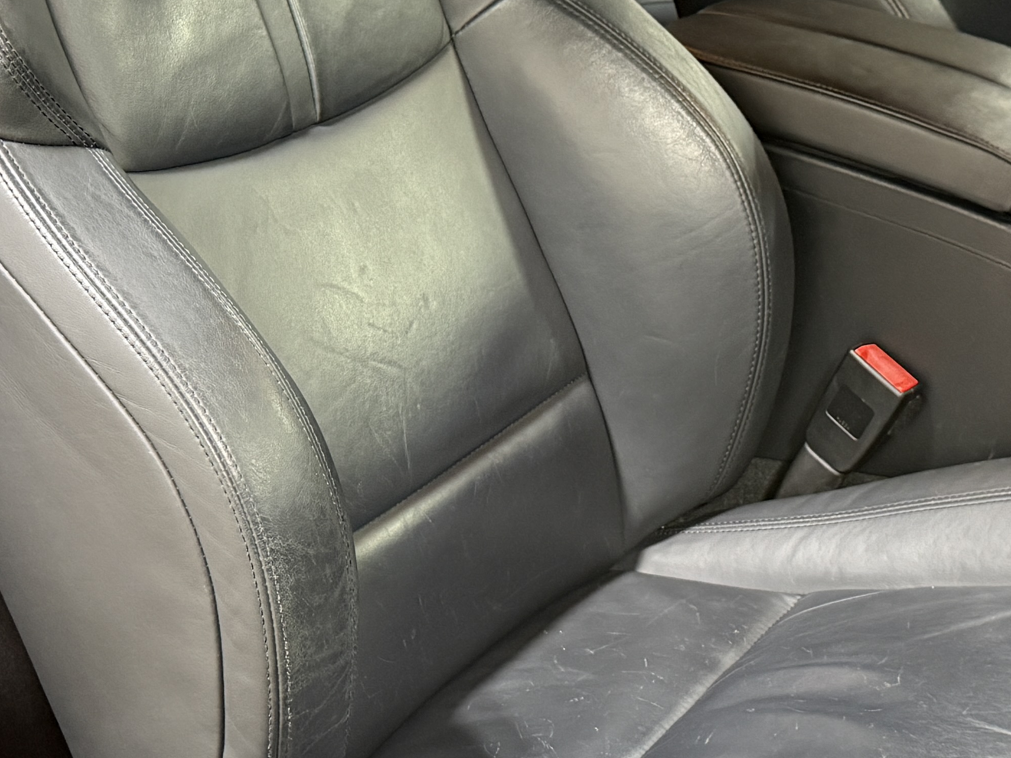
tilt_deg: -21.2
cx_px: 621
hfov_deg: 28.1
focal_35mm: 69
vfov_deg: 21.3
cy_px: 280
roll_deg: +0.4
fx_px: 2015
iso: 640
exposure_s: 1/60
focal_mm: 6.76
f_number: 1.78
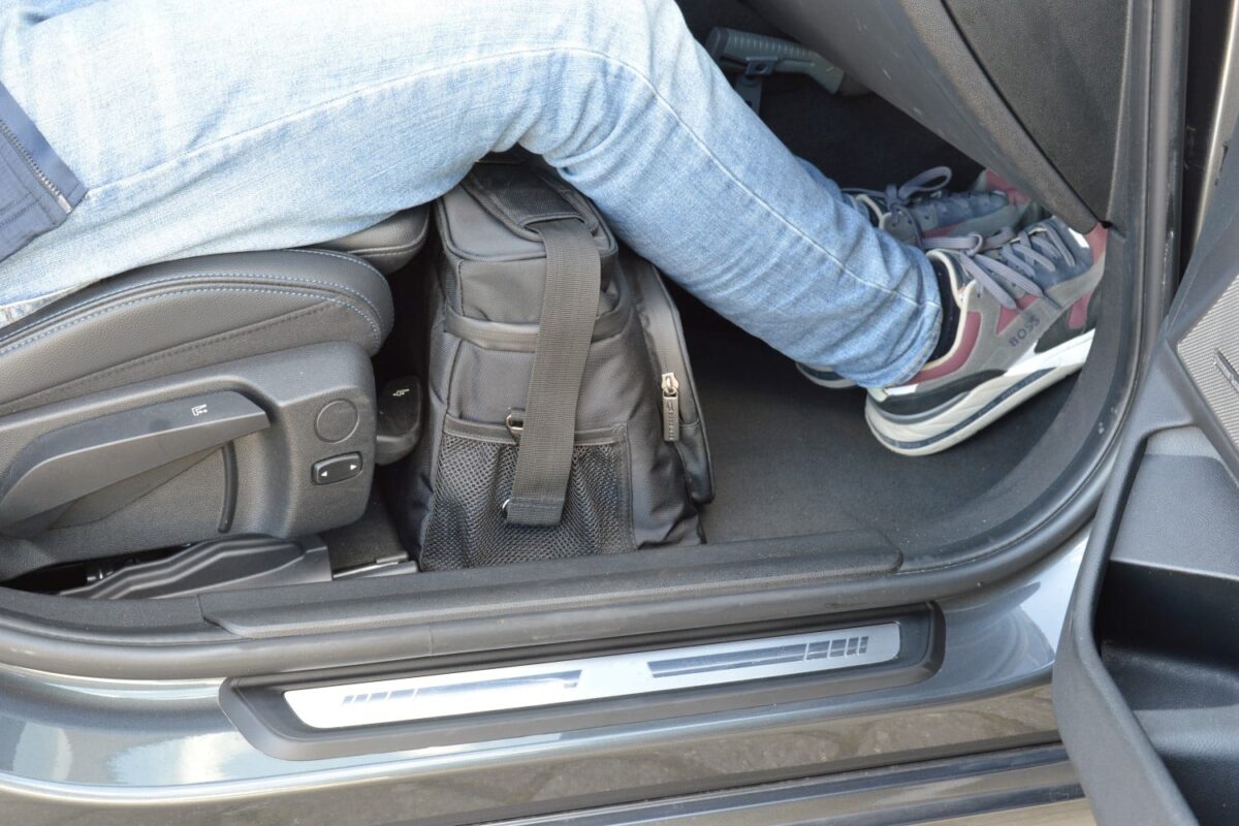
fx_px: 1807
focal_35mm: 52
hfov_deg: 37.9
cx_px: 620
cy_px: 413
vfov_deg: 25.8
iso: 200
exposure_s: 1/5
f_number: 11
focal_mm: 35
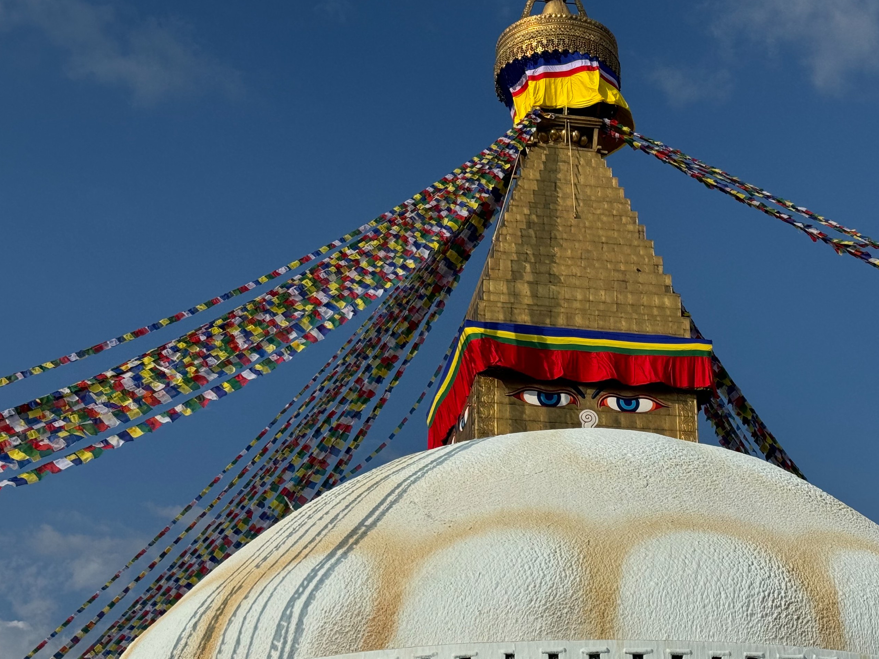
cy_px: 360
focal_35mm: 66
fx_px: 1676
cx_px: 568
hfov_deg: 29.2
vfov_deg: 22.2
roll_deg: +0.8
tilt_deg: +23.6
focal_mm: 6.86
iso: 64
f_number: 1.78
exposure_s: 1/9009
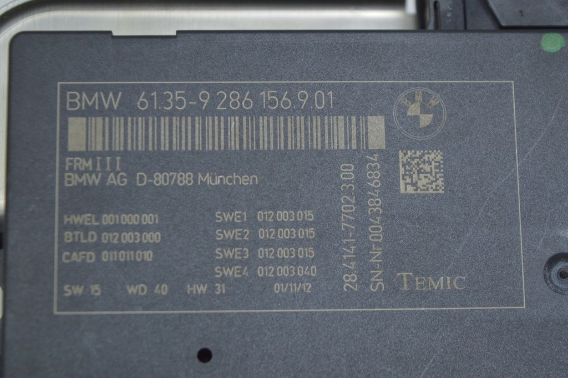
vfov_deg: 16.5
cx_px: 284
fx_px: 1301
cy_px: 189
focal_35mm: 82
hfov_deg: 24.6
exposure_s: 1/50
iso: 400
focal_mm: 55
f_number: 5.6
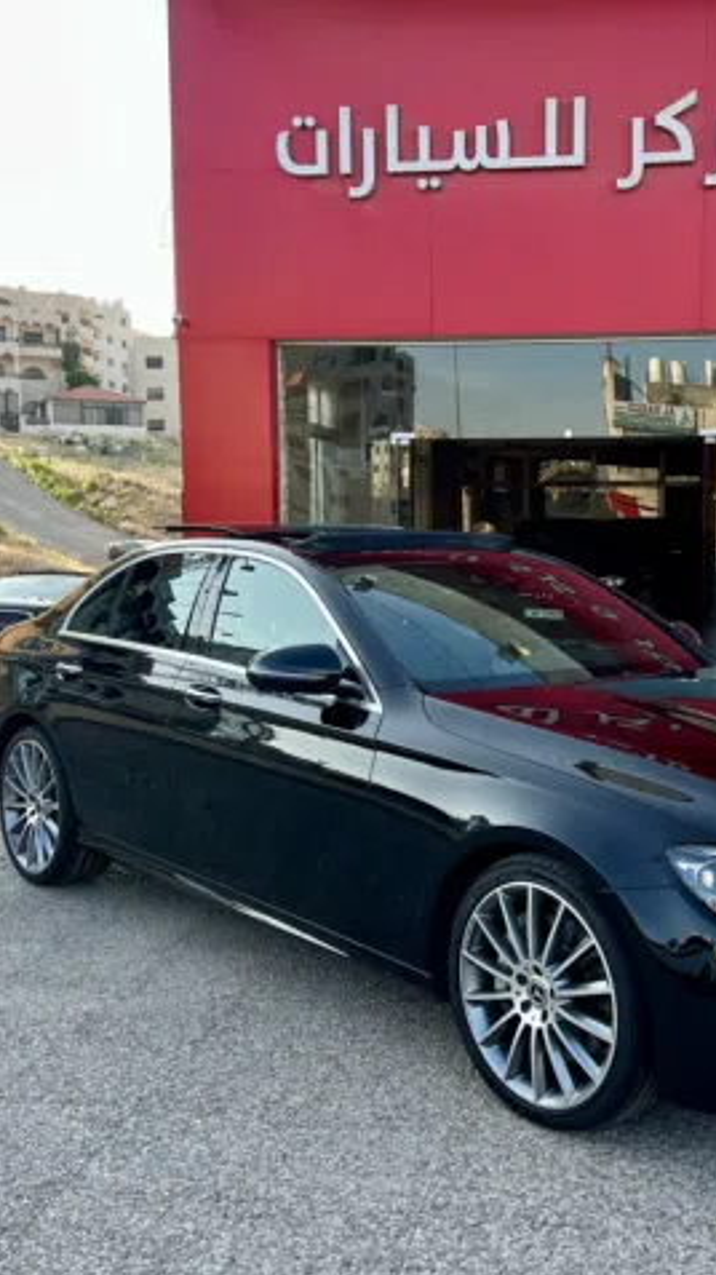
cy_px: 639
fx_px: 1284
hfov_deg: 30.8
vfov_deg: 52.8
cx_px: 510
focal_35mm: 38
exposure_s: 1/558
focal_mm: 5.7
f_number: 1.5
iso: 50
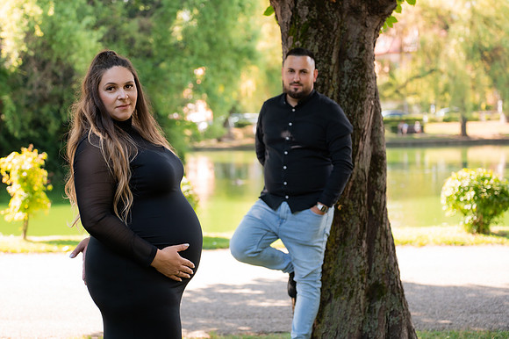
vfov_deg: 19.9
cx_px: 223
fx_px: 965
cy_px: 168
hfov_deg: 29.5
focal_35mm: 68
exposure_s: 1/800
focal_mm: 59
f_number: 2.8
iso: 500
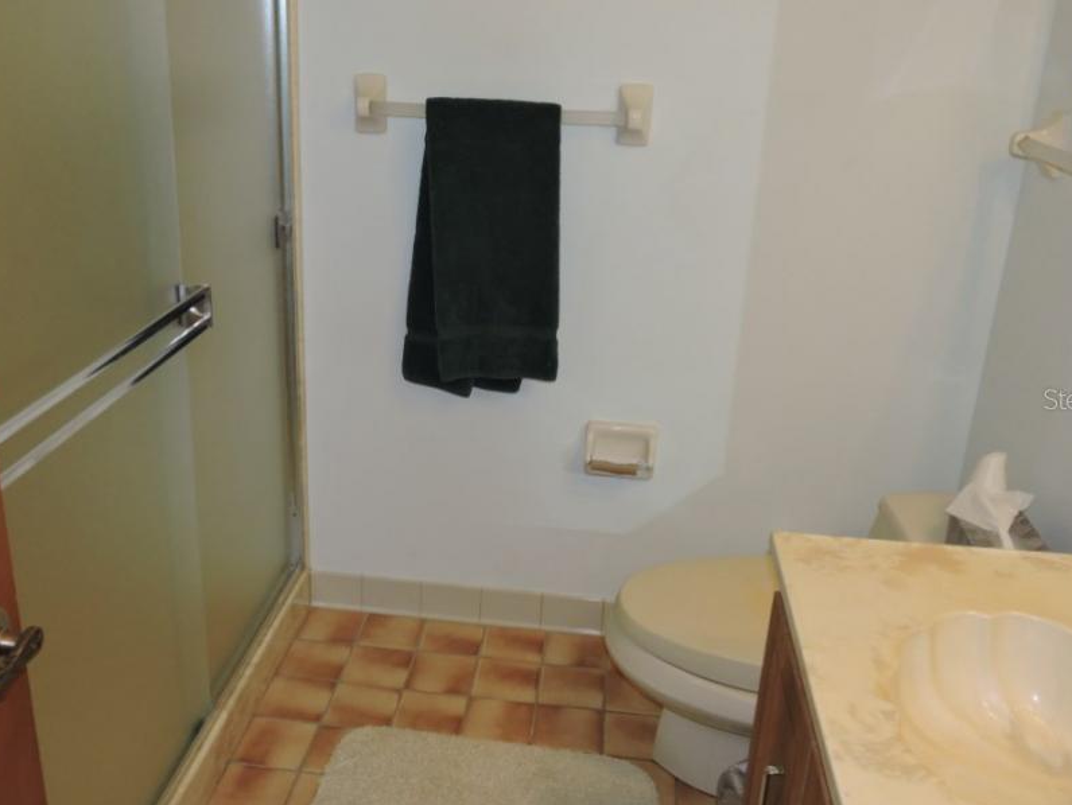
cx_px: 481
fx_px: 1116
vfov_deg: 39.7
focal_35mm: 36
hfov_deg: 51.2
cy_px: 399
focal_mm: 5
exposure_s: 1/30
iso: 200
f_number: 3.5
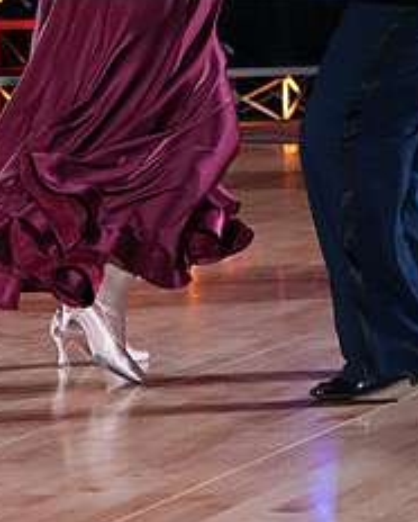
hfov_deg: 6.3
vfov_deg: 7.8
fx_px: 3799
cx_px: 239
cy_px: -76
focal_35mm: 246
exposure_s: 1/400
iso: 5000
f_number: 5
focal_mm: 105
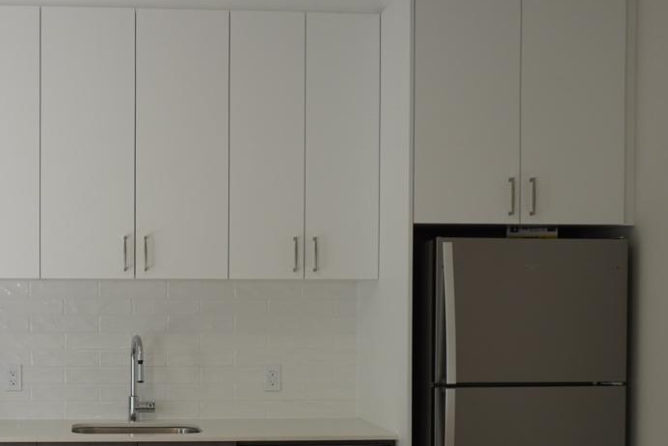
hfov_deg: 34.8
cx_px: 163
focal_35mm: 56
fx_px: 1040
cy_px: 347
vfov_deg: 23.9
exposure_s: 1/160
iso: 200
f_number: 4
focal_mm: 16
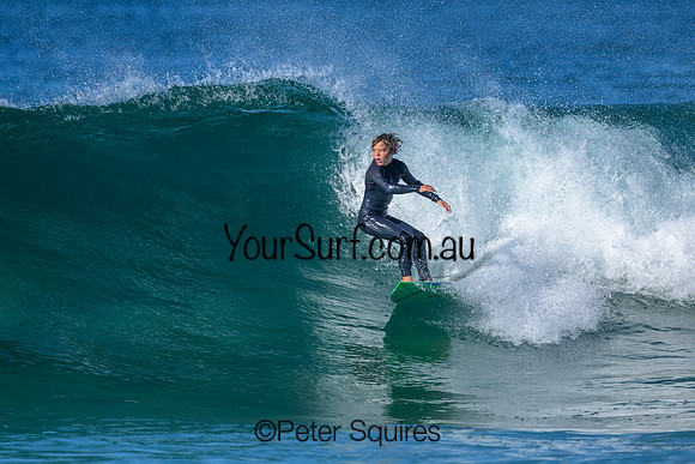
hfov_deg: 2.4
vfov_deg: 1.6
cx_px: 367
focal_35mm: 845
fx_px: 16316
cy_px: 219
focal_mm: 800
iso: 320
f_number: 6.3
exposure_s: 1/2000
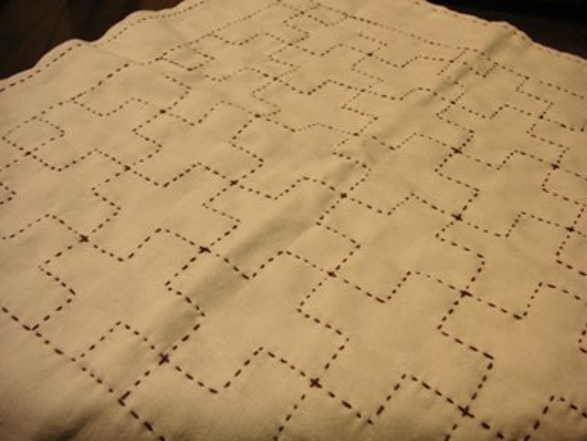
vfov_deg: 38.7
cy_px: 220
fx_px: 627
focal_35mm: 37
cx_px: 294
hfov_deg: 50.1
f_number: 2.8
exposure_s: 1/20
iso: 100
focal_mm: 6.1
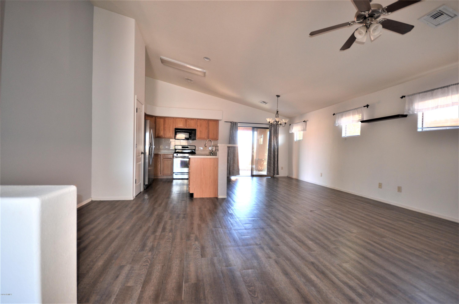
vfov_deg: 77.1
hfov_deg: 100.5
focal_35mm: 15
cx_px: 230
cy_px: 152
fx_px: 191
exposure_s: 1/60
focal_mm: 10
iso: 400
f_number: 4
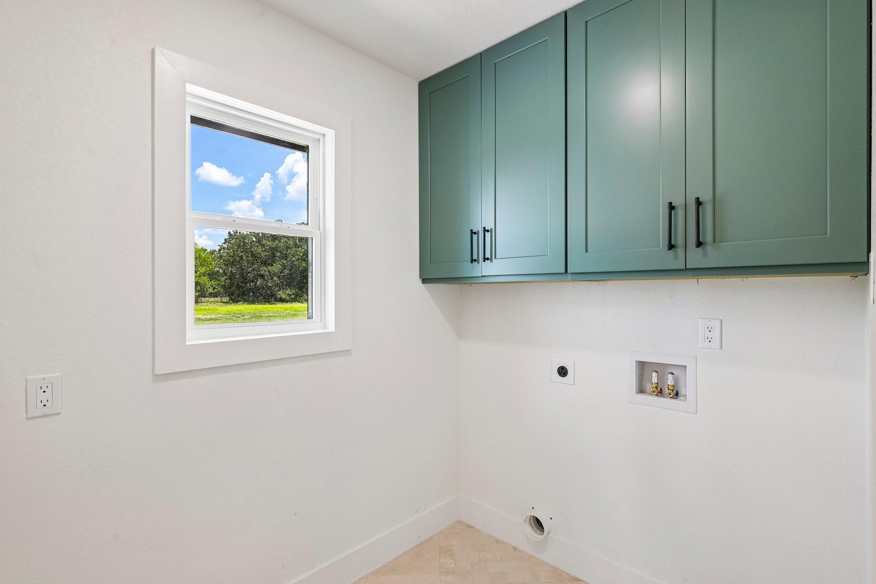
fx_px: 414
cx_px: 438
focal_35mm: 17
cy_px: 292
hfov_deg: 93.3
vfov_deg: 70.4
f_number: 8
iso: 400
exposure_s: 1/80
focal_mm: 17
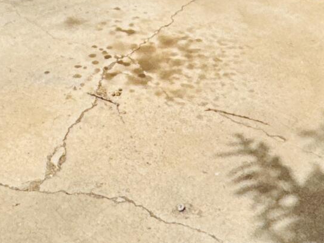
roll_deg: +0.4
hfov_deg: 25.1
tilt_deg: -0.7
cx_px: 89
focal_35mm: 77
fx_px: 721
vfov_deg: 14.6
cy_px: -288
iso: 50
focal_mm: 2.22
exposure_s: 1/4132
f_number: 2.2
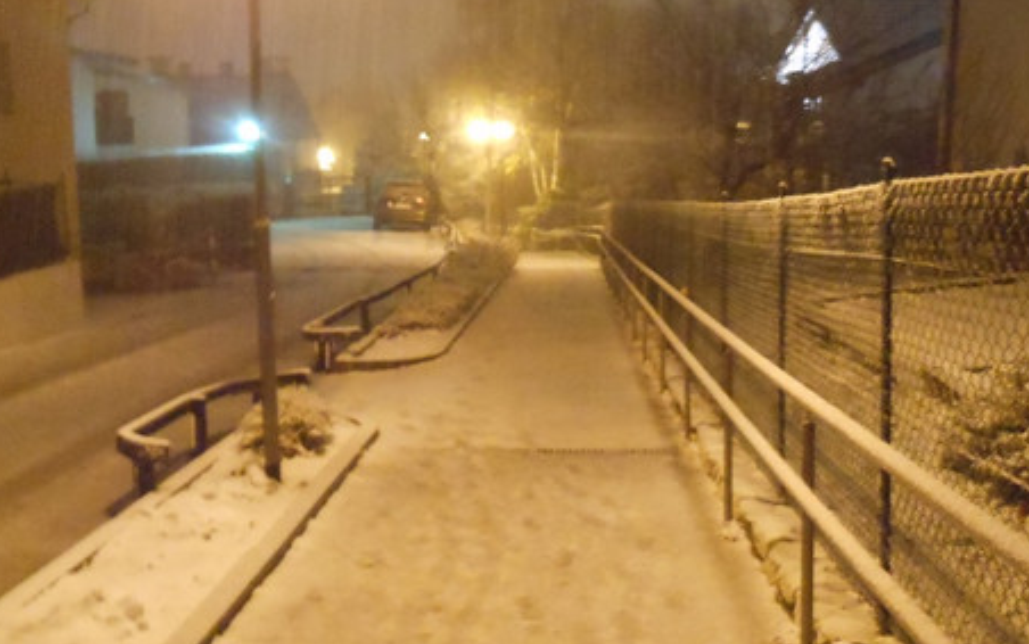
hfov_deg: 47.1
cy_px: 248
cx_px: 551
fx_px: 1178
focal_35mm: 42
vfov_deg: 30.5
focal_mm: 5
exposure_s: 1/1.3
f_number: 3.7
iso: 800
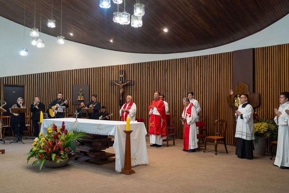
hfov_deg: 54.4
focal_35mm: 35
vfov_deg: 37.9
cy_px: 96
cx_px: 144
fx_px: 281
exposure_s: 1/160
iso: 1000
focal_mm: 35
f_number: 1.8
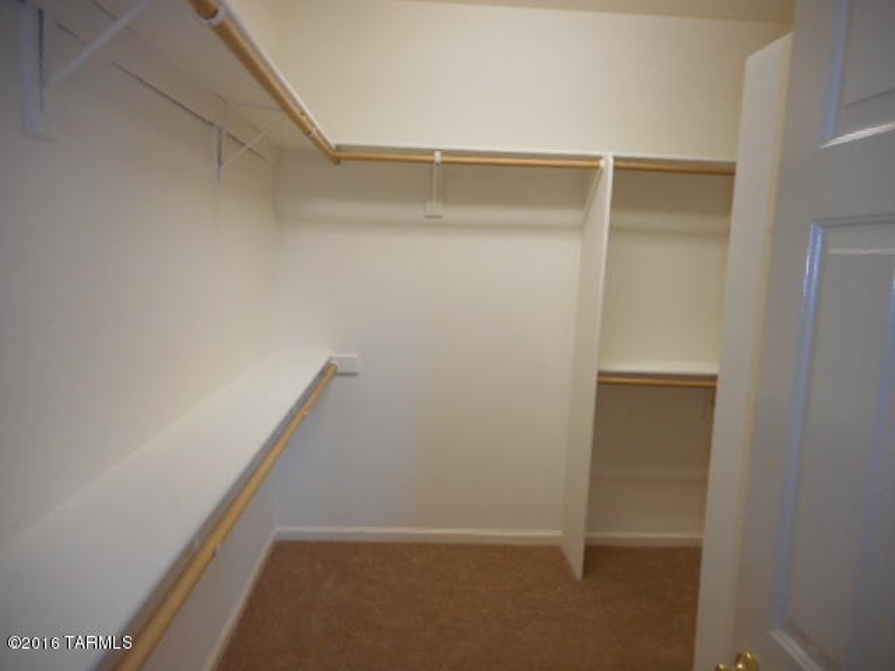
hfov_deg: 69.4
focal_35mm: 25
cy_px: 336
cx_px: 448
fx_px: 646
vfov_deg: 54.9
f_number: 3.7
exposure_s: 1/30
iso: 180
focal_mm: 4.5
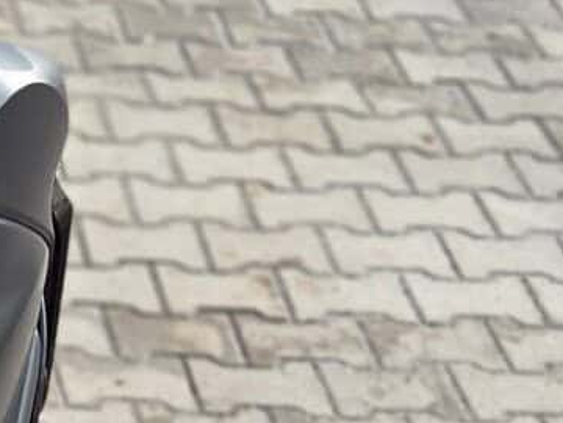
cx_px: -231
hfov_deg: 14.2
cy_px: 851
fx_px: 2131
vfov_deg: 10.4
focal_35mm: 131
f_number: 1.8
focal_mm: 5.4
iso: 80
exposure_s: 1/1623
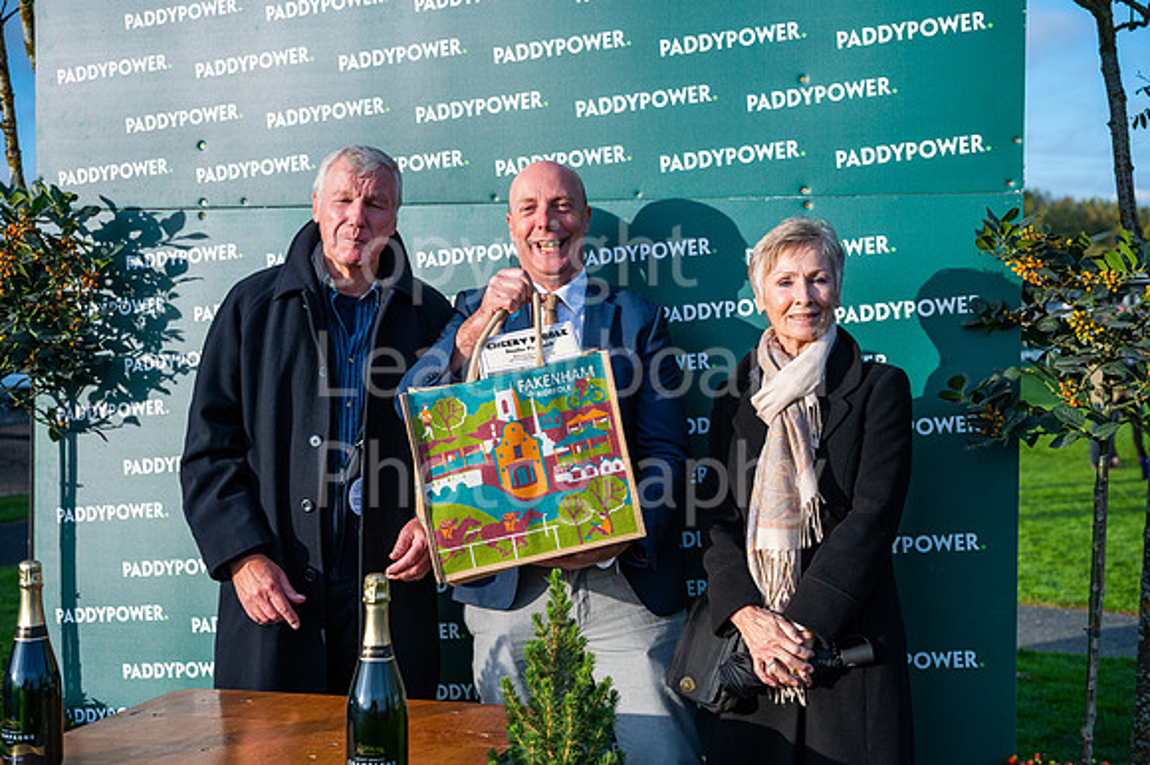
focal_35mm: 46
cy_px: 382
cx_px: 575
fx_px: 1469
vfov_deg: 29.2
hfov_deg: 42.8
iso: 500
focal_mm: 46
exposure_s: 1/2500
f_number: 4
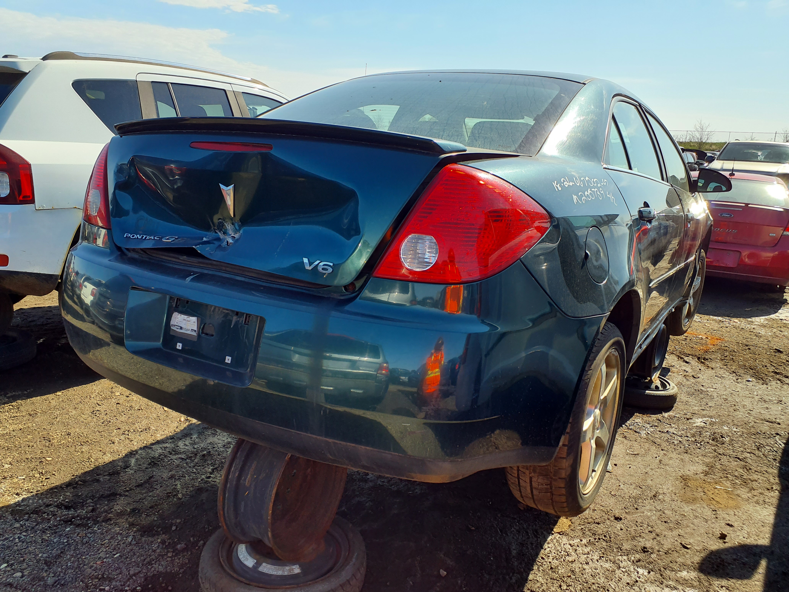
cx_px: 394
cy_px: 296
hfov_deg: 65.3
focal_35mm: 27
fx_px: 615
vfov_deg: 51.4
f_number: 1.9
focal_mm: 3.58
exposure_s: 1/714
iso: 40
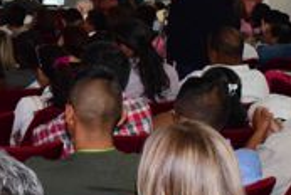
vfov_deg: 10.9
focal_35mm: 125
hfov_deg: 15.5
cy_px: 42
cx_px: -94
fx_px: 1016
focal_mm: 29
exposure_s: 1/80
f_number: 8
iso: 4000
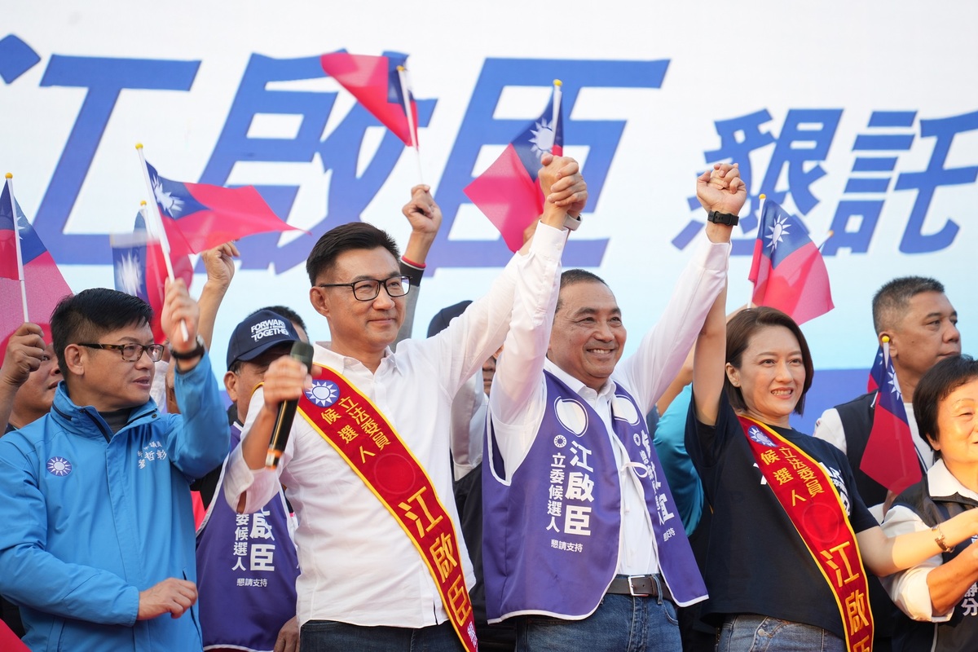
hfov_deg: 16.7
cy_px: 326
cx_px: 489
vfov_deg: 11.1
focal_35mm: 123
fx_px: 3341
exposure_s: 1/125
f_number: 5
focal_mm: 123
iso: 250
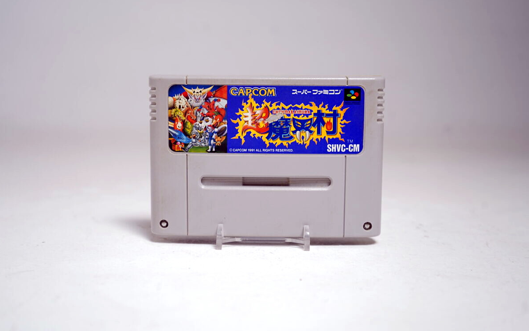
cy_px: 158
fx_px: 605
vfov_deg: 30.5
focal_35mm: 42
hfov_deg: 47.2
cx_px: 264
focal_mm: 41
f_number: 5
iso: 64
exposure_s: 1/4
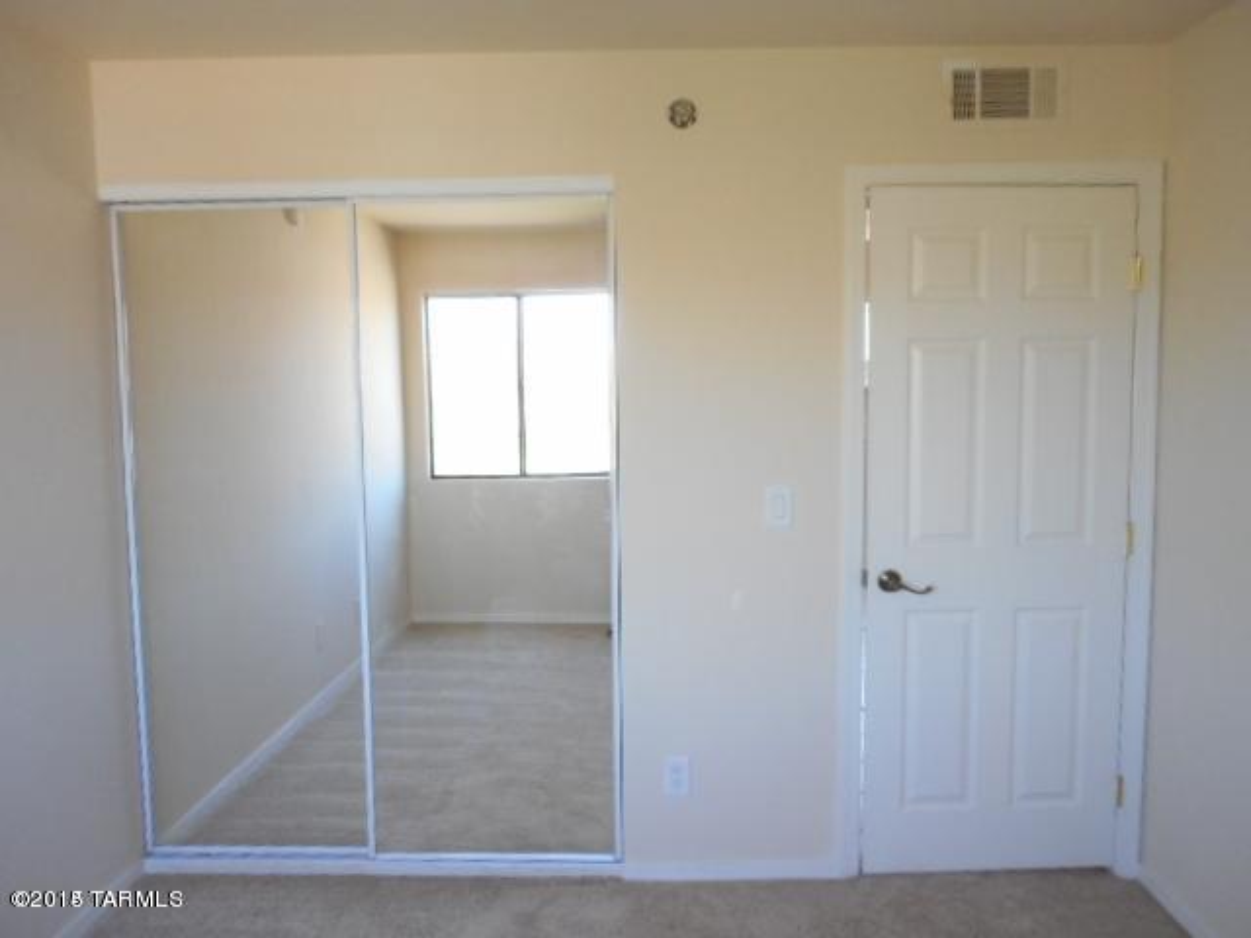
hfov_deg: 61.7
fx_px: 1048
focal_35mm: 29
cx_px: 626
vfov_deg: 48.2
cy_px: 469
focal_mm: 5.2
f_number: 4
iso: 250
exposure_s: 1/30
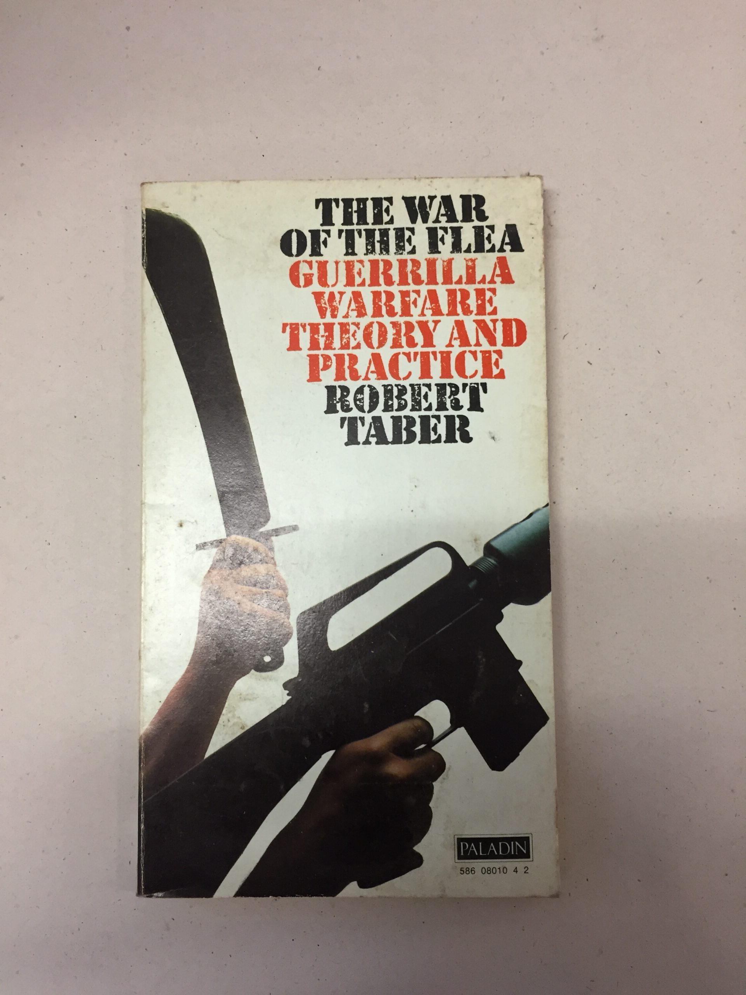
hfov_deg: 48.2
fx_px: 833
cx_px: 373
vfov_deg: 61.7
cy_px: 498
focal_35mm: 29
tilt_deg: -85.7
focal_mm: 4.15
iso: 125
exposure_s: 1/33
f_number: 2.2
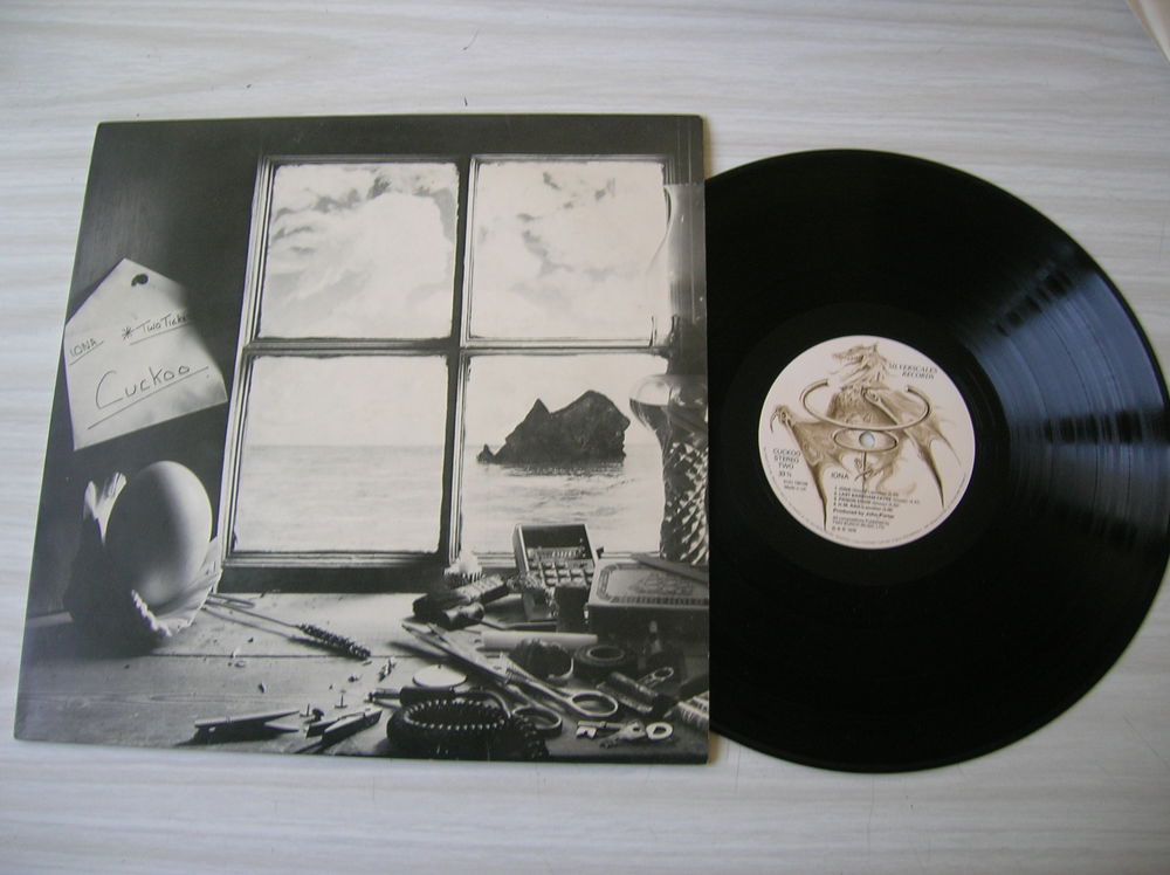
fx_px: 1148
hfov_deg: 54.0
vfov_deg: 41.7
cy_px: 438
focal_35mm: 34
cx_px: 585
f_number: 2.9
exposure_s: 1/13.2
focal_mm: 5.7
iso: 50
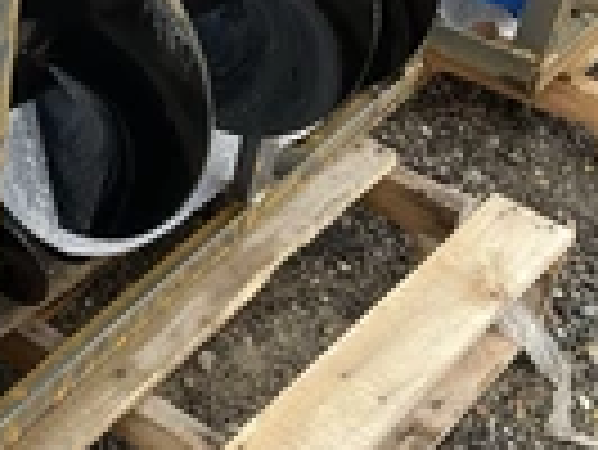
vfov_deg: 16.9
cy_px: 94
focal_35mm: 87
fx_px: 1504
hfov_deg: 20.6
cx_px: -171
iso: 25
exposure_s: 1/269
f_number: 1.8
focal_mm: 3
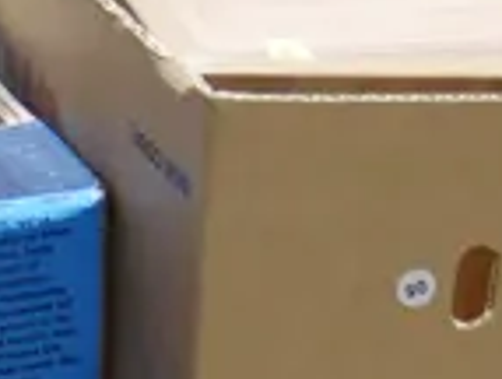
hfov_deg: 9.4
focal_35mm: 200
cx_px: 892
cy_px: 1142
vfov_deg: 6.7
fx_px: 2908
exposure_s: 1/60
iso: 800
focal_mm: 14
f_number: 4.5
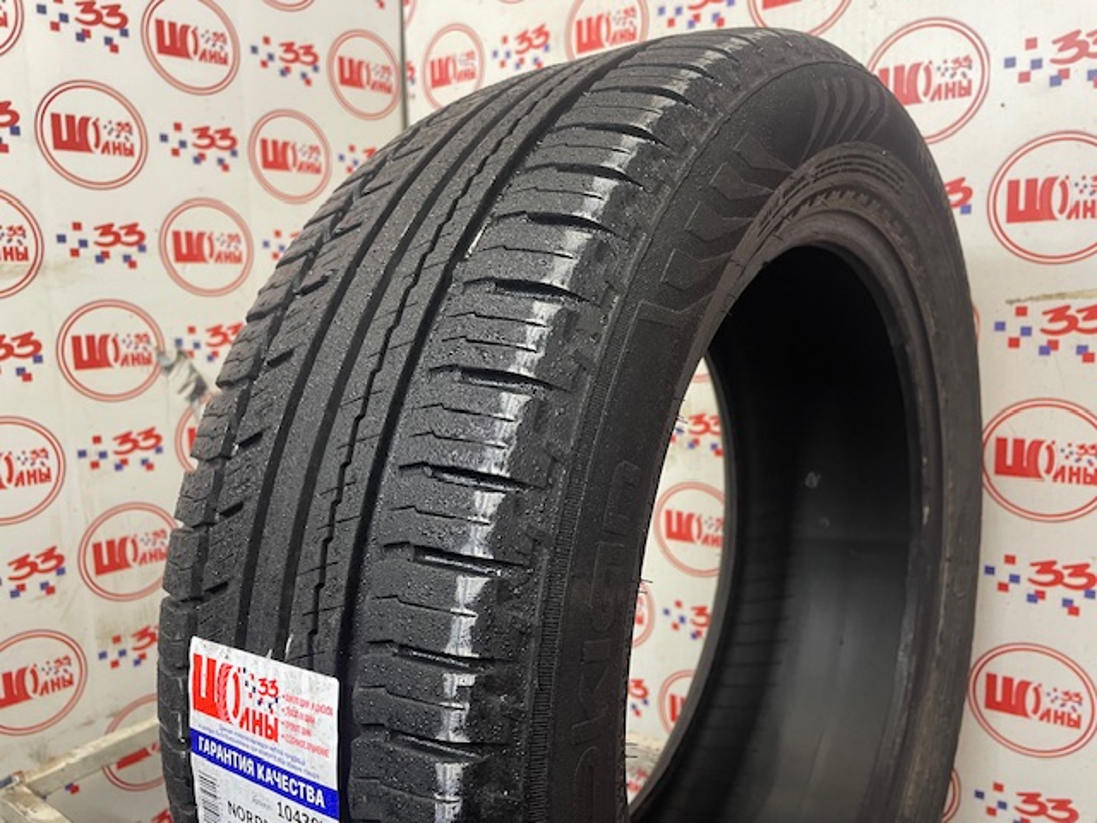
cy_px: 412
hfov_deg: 67.3
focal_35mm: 26
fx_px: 824
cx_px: 548
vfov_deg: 53.1
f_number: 1.6
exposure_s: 1/50
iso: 200
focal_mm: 4.2
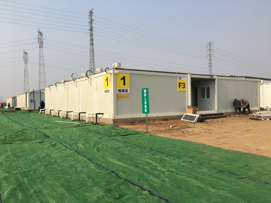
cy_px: 102
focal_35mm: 29
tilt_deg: +2.5
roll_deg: +1.5
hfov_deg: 61.7
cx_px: 136
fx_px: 227
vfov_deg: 48.2
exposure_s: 1/1709
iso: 25
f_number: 2.2
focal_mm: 4.15
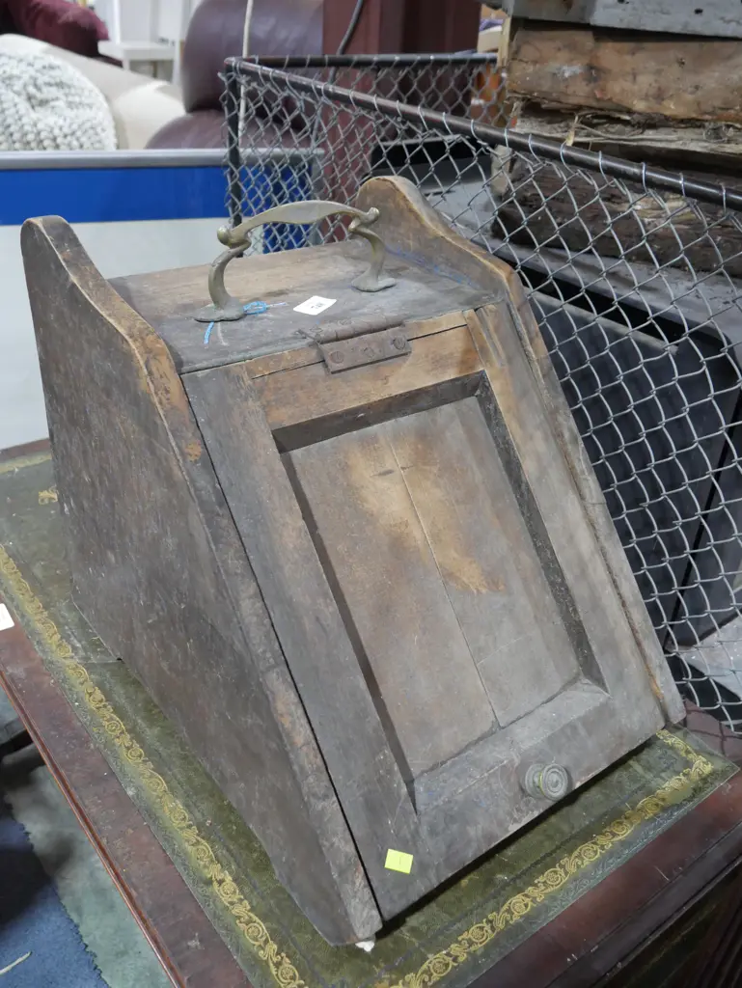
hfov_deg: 46.8
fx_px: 857
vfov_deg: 59.9
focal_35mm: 30
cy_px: 494
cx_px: 371
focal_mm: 15
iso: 1600
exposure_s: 1/60
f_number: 4
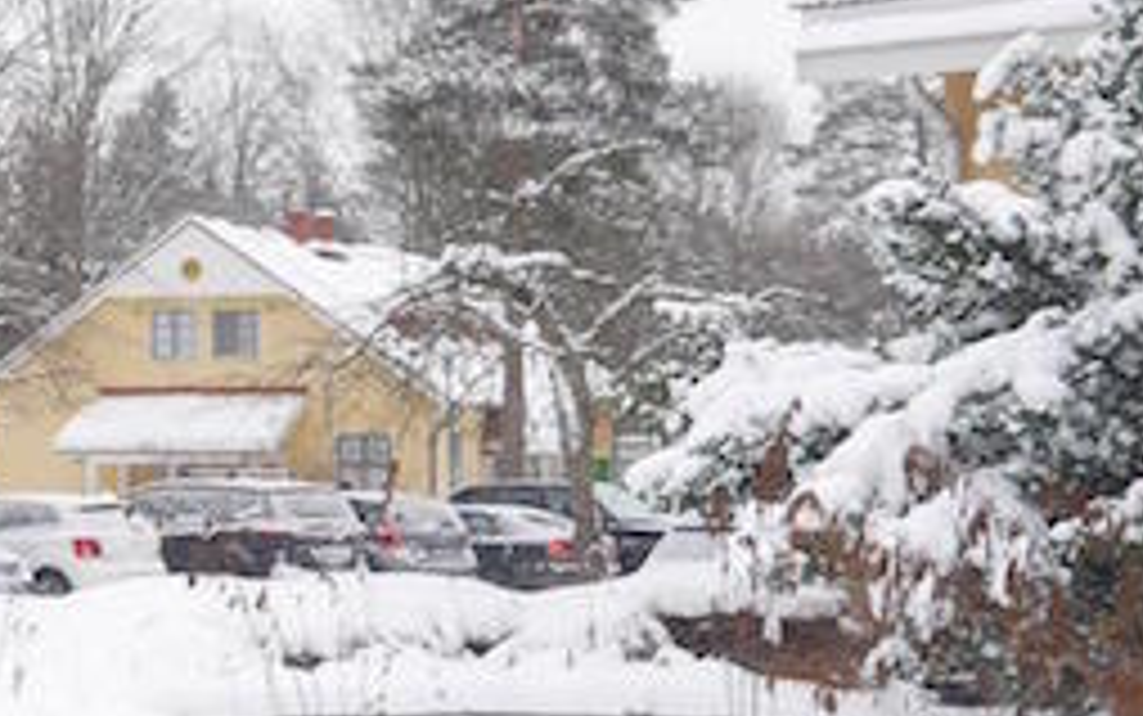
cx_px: -81
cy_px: 358
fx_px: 2711
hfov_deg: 22.6
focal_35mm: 87
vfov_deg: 15.0
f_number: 3.5
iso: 160
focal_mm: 14
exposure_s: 1/125
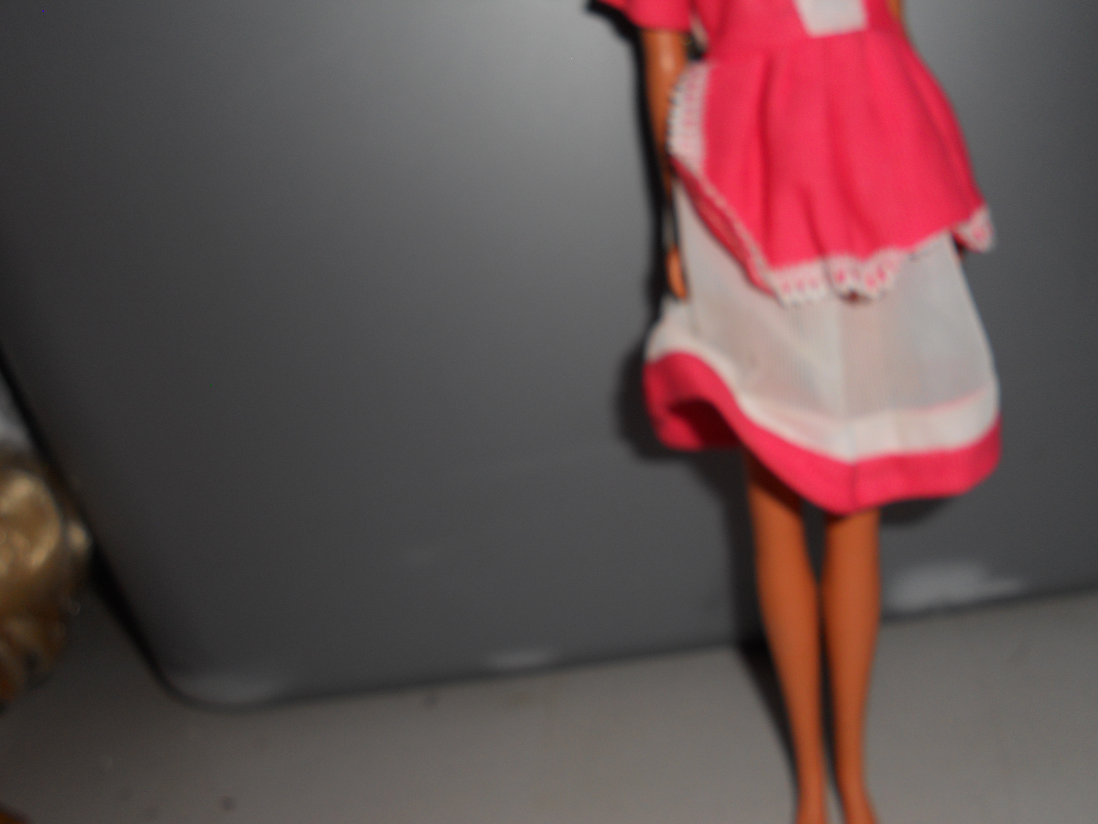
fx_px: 1015
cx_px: 549
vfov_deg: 44.2
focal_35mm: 32
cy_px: 412
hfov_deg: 56.8
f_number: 8.8
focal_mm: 5.8
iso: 80
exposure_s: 1/25
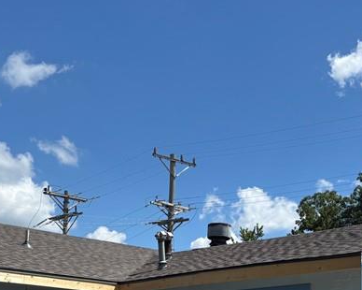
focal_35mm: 67
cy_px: 282
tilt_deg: +6.5
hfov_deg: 28.3
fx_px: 717
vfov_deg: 22.0
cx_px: 166
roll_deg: -0.8
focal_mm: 5.96
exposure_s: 1/3937
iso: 50
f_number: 1.6
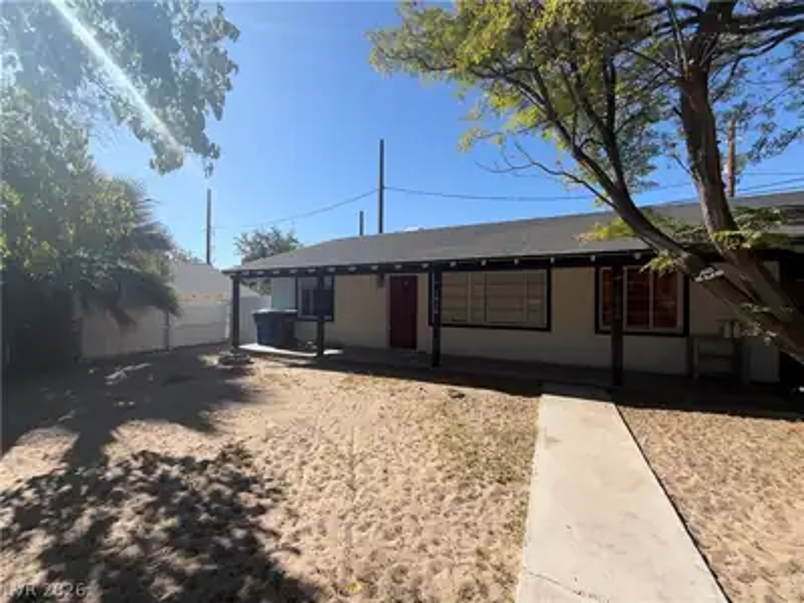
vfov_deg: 85.7
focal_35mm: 14
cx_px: 402
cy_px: 302
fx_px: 325
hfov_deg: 102.1
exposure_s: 1/1167
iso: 16
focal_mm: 2.22
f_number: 2.2
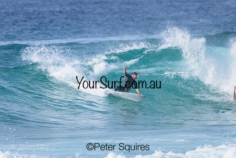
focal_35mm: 1000
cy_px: 79
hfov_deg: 2.1
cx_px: 118
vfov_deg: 1.4
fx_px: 6557
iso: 1100
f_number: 11
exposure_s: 1/2000
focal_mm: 1000
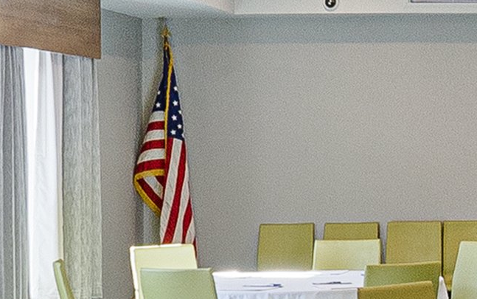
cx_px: 670
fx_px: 1663
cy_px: 272
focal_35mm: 128
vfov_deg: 10.2
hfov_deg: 15.3
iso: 320
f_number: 7.1
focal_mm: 11
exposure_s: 1.6
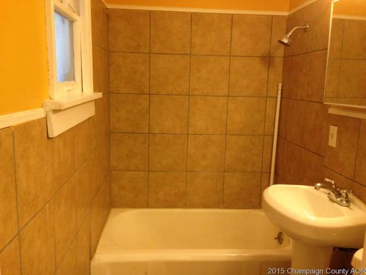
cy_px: 138
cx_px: 183
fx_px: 349
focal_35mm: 33
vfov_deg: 43.0
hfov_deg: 55.3
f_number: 2.4
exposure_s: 1/20
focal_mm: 4.12
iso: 250
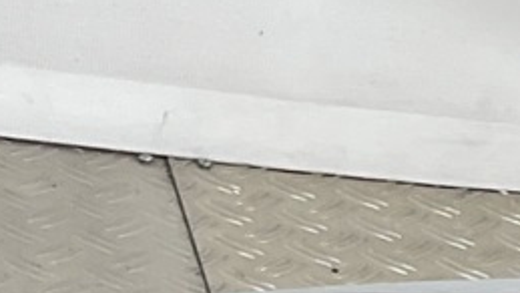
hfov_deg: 8.6
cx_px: 775
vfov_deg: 4.6
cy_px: 1122
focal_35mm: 246
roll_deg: -18.7
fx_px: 3394
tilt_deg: -34.2
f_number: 1.8
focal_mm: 3
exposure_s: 1/100
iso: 16
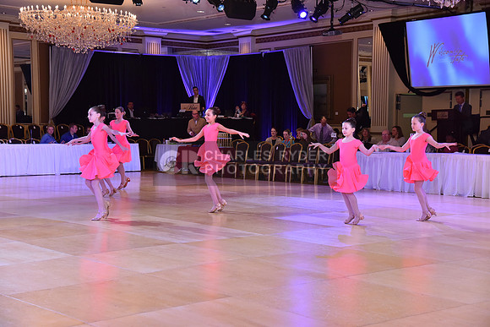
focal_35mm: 62
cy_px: 164
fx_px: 844
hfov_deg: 32.4
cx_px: 245
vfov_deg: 21.9
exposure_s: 1/250
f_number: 5
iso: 1600
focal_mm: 62
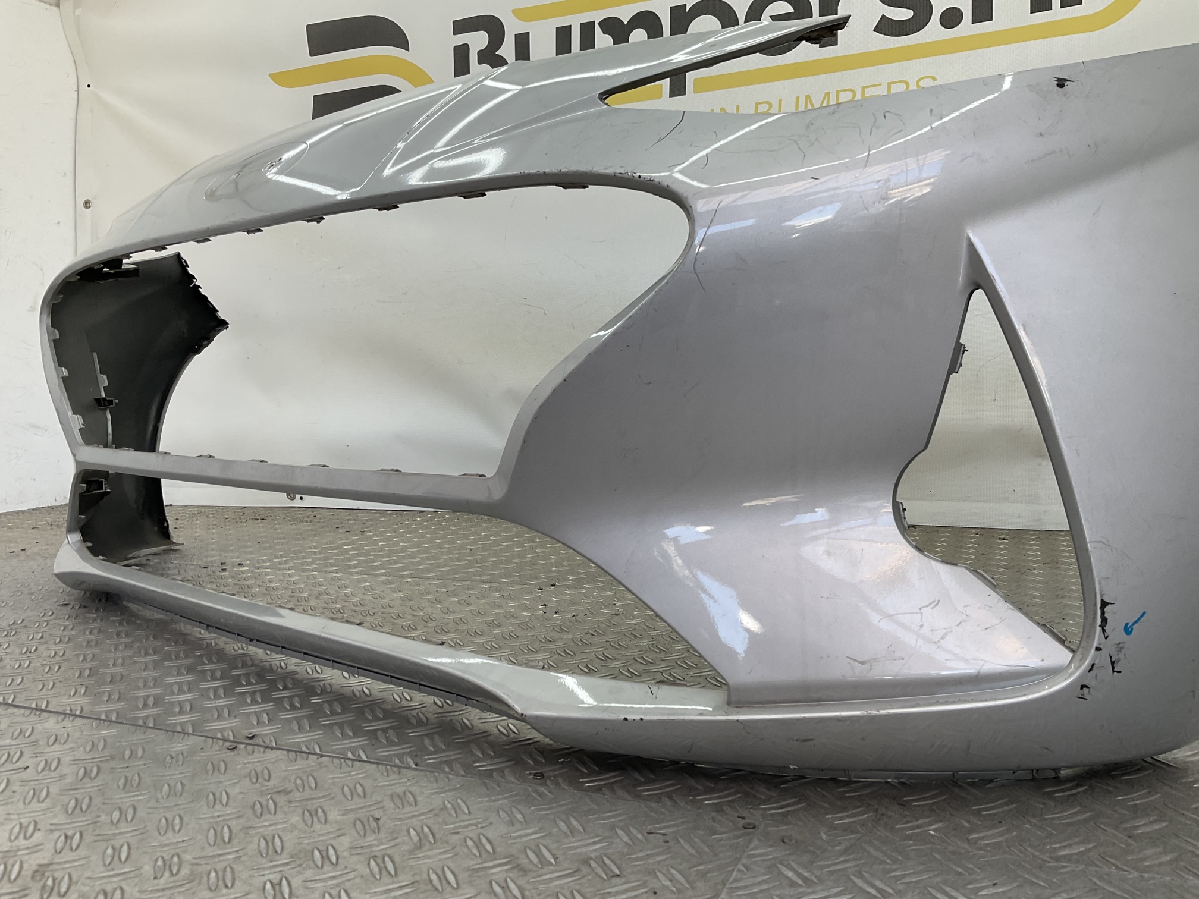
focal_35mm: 29
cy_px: 450
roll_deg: +1.0
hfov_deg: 61.7
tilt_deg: -5.9
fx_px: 1004
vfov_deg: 48.2
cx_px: 600
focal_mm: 3
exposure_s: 1/125
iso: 16
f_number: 1.8
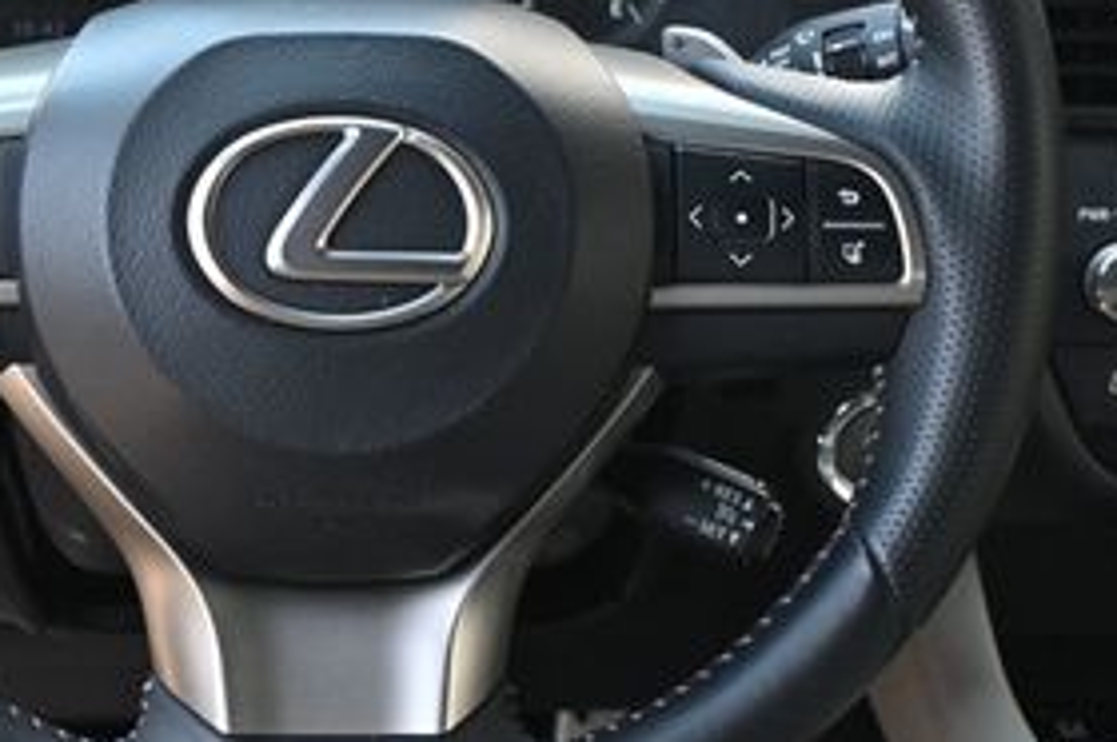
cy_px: 207
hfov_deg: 21.1
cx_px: 307
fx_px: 2975
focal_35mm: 96
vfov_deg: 14.2
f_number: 4.5
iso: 560
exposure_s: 1/125
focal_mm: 28
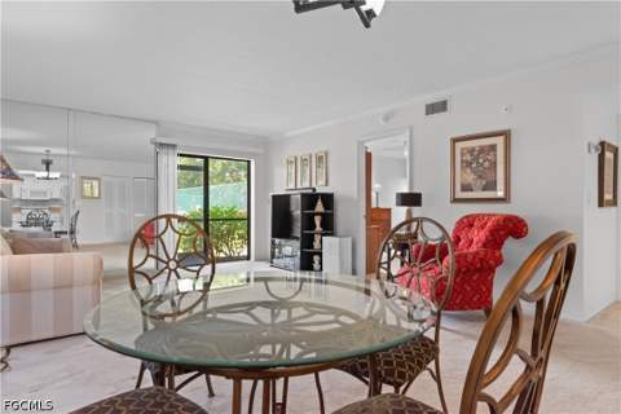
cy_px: 207
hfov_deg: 81.2
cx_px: 310
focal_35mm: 21
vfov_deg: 59.5
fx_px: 362
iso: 800
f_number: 5
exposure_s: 1/60
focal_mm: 14
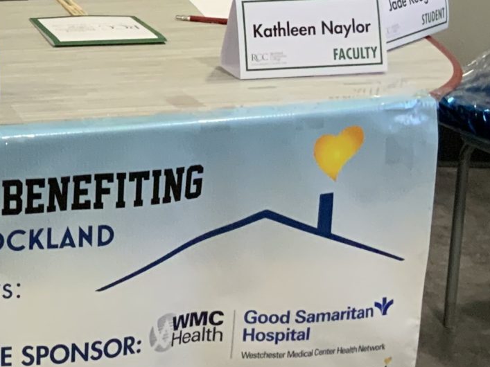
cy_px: -12
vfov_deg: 13.9
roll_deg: -0.2
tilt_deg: -13.6
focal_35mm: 105
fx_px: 1486
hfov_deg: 17.4
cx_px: -172
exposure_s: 1/60
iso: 200
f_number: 1.8
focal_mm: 3
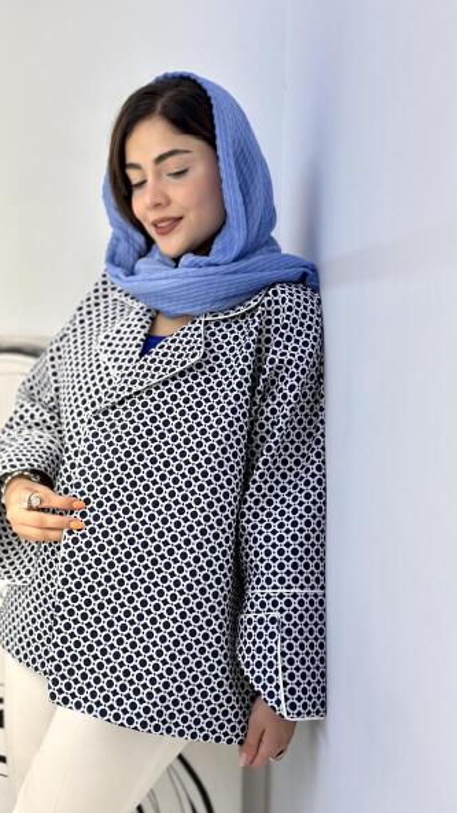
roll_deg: -2.3
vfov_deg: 39.2
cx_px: 217
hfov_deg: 22.6
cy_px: 409
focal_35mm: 53
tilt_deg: -3.3
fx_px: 1142
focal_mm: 6.86
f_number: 1.78
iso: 80
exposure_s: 1/224
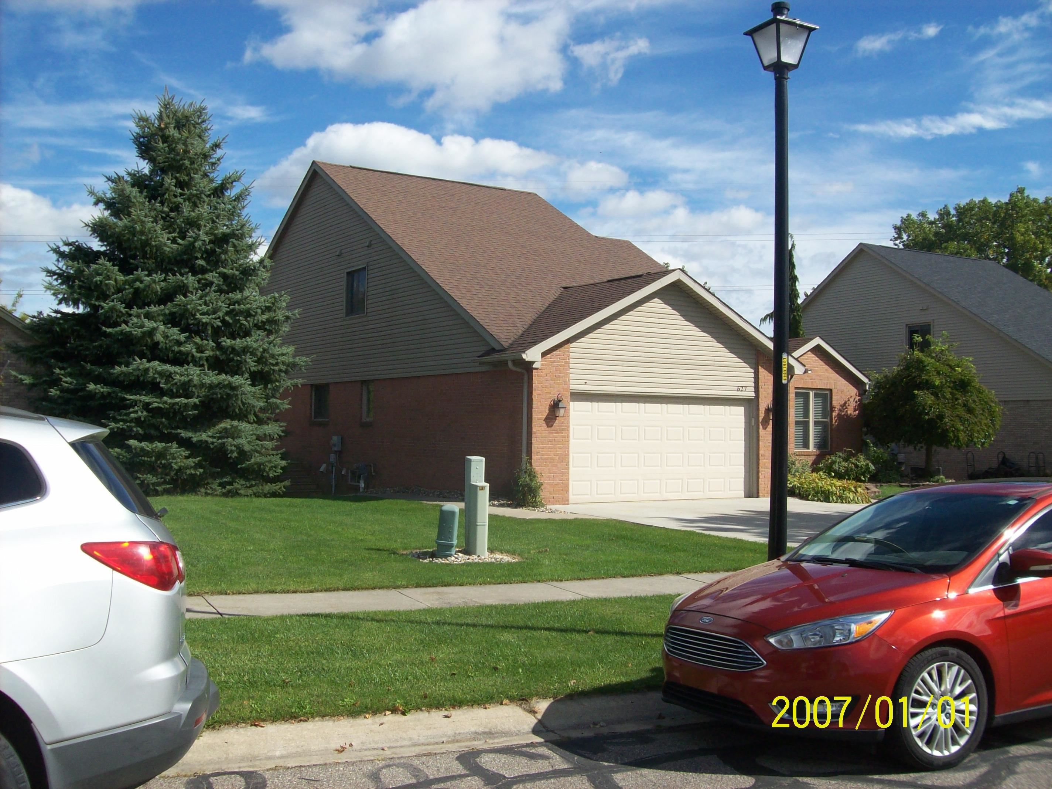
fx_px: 1094
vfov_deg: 39.6
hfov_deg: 51.4
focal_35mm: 36
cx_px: 526
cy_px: 394
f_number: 4.8
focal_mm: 6
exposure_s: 1/664
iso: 80
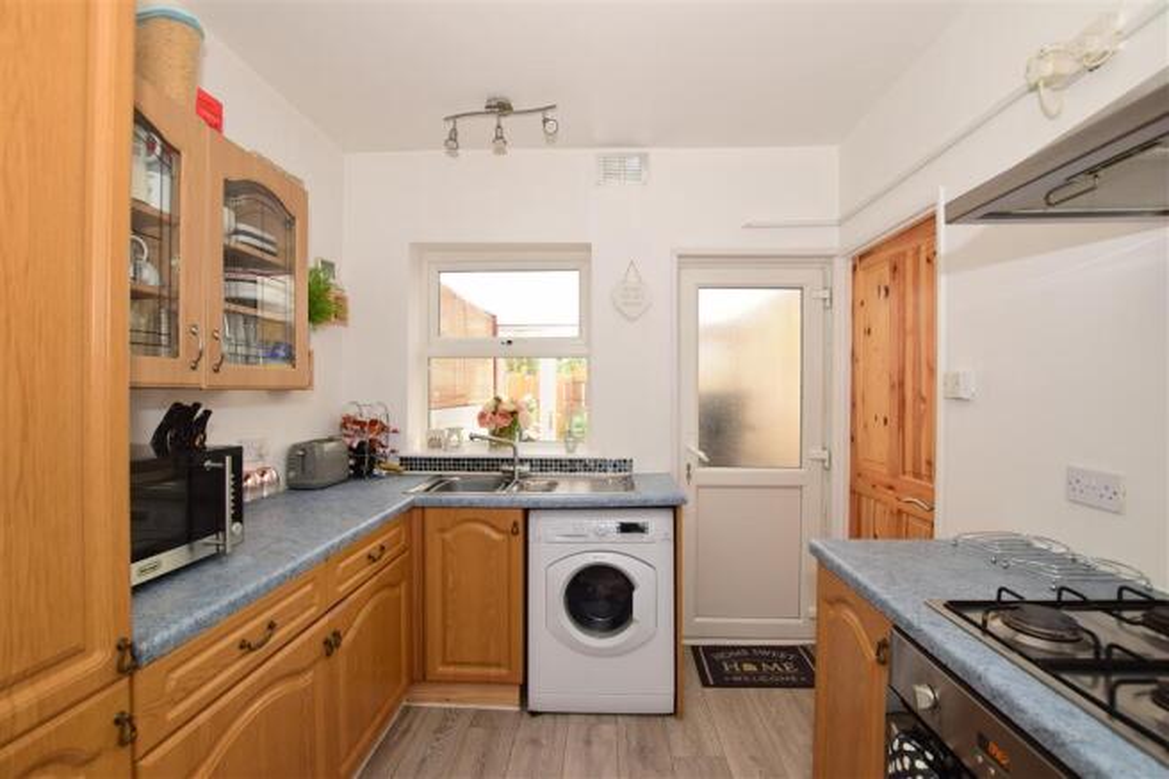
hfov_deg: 100.4
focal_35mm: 15
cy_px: 390
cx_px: 584
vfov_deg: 77.3
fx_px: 487
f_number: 7.1
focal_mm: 10
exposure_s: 1/20
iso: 400
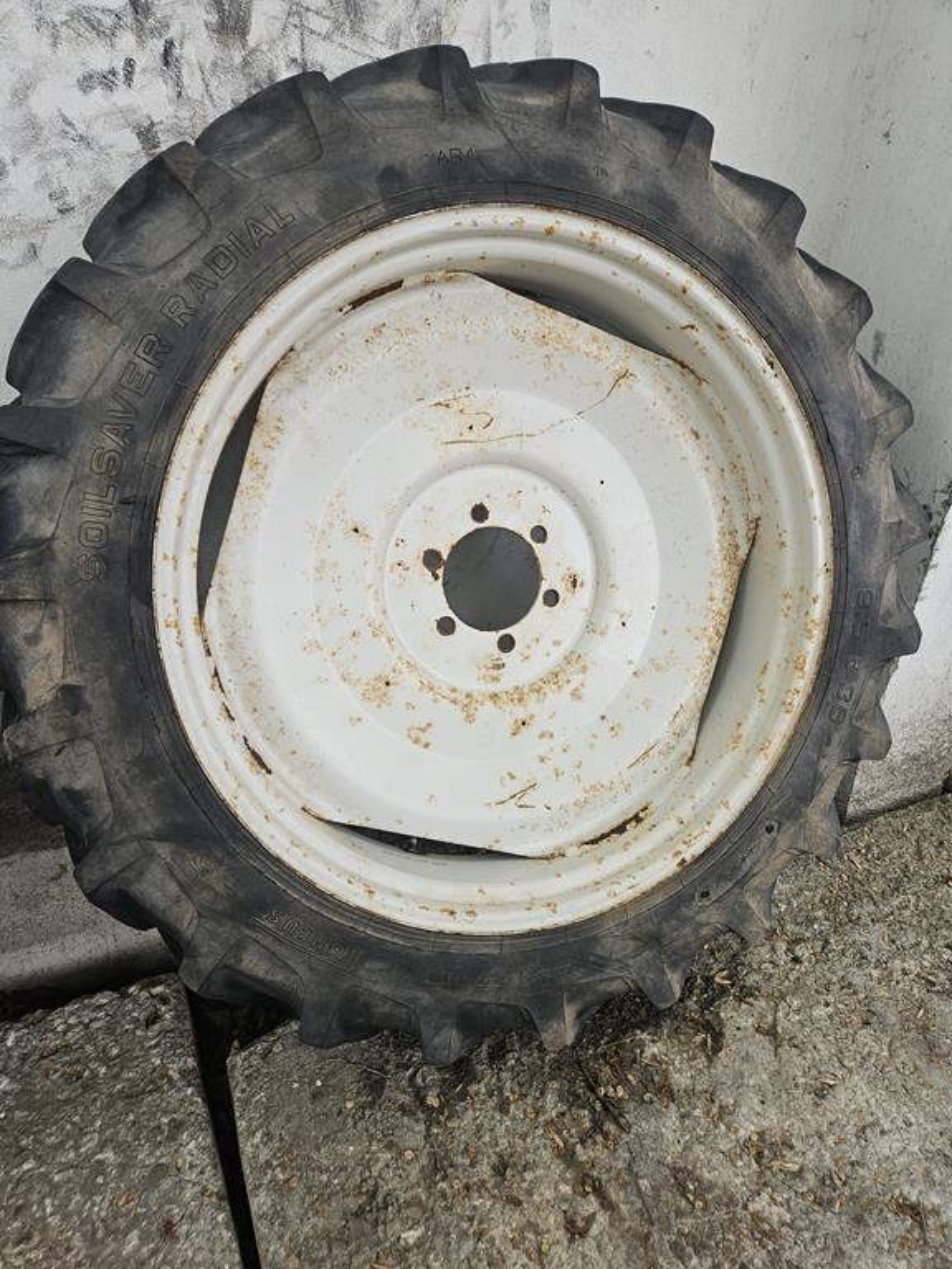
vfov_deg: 73.9
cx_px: 476
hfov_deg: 58.9
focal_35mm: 23
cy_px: 634
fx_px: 843
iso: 32
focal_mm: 5.4
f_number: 1.8
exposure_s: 1/100
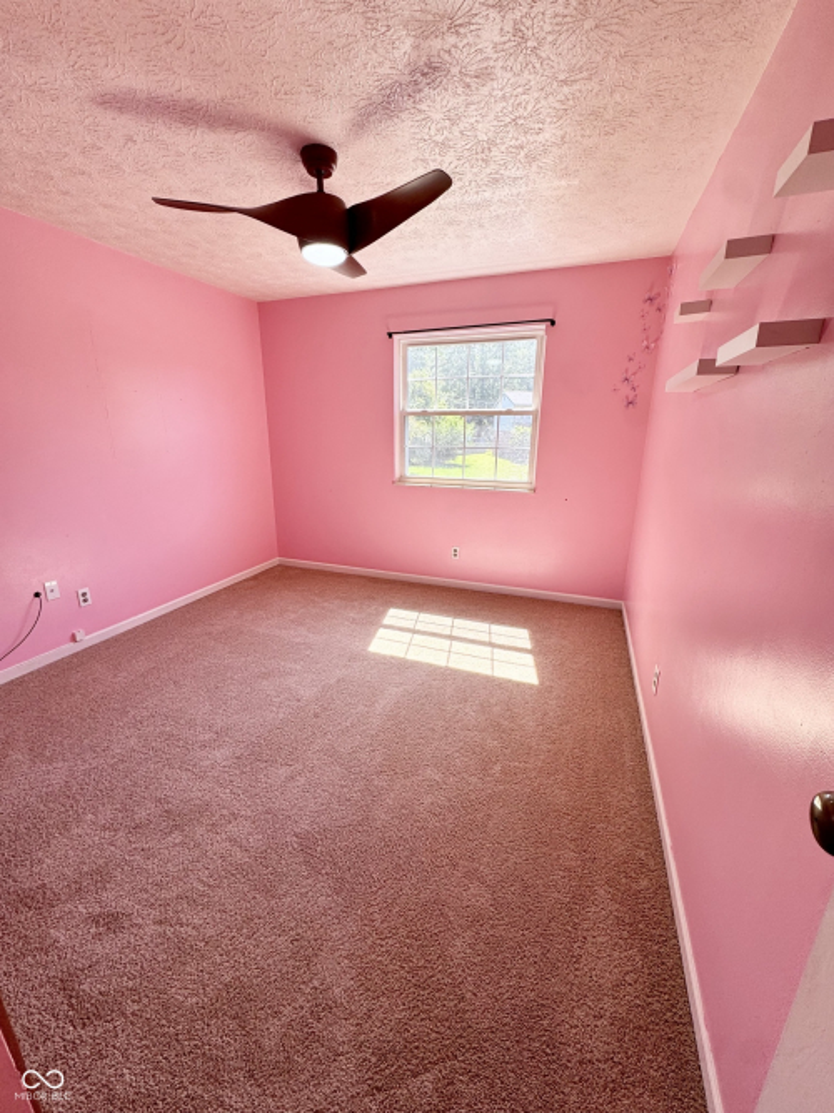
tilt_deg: -16.4
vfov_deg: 102.1
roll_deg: +0.3
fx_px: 450
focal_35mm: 14
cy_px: 556
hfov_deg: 85.7
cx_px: 417
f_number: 2.2
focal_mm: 2.22
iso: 40
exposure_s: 1/120
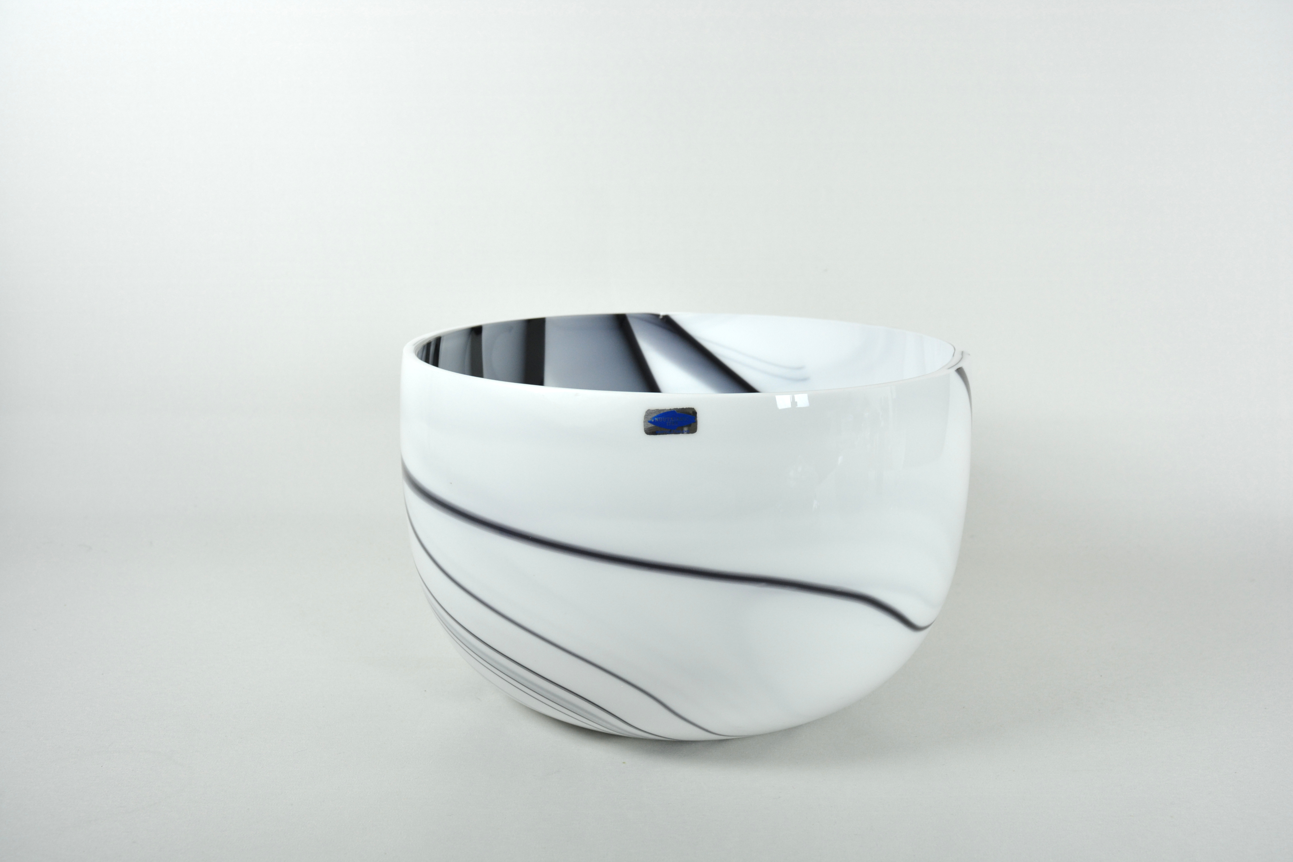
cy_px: 431
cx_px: 646
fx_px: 1185
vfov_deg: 40.0
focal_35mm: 33
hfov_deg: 57.2
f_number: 8
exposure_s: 1/15
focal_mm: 22
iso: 400
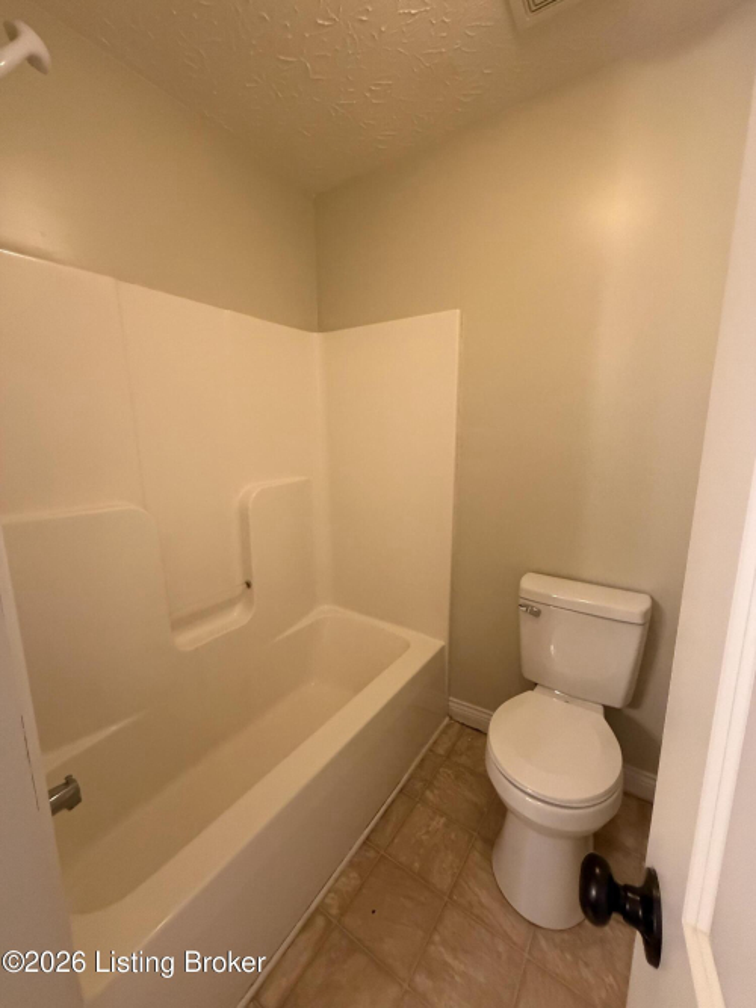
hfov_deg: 85.7
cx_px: 378
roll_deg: +0.2
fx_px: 408
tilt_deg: -10.3
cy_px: 504
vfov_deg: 102.1
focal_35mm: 14
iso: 640
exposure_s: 1/60
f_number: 2.2
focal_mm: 2.22
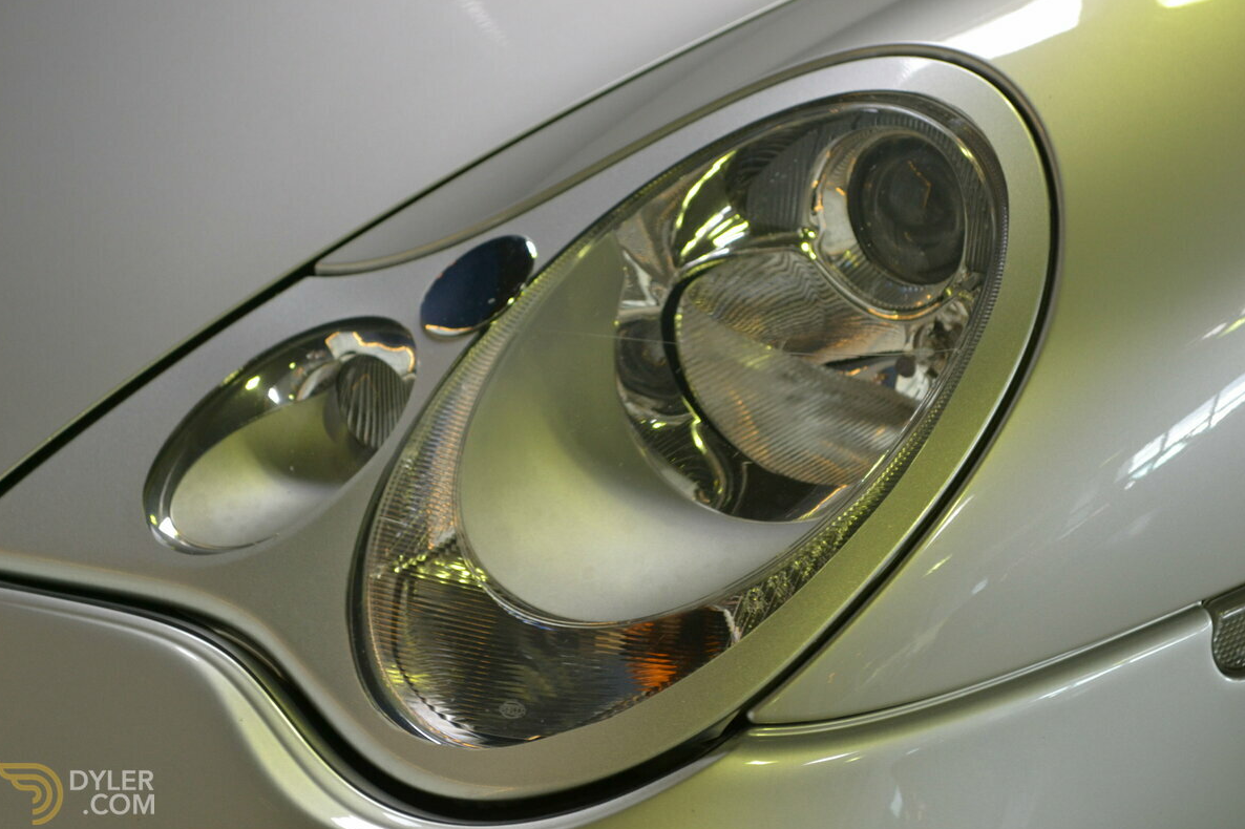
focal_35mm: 84
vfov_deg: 16.3
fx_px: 2887
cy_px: 416
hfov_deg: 24.3
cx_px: 616
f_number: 5.6
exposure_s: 1/30
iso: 800
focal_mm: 55
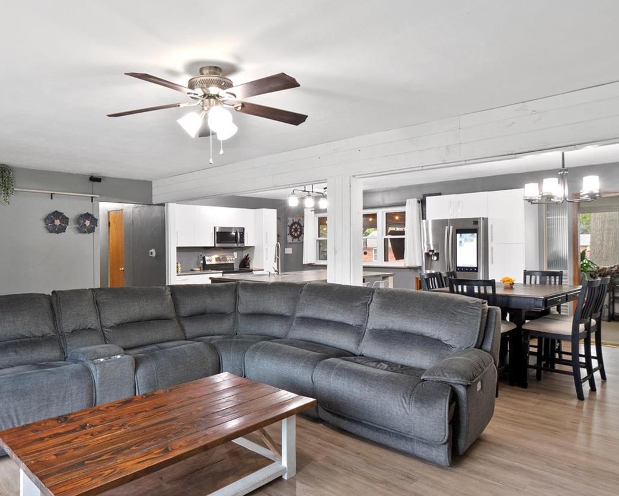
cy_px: 239
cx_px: 261
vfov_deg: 60.9
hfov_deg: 72.1
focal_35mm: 23
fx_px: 422
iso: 400
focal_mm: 8
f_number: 8
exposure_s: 1/1.67
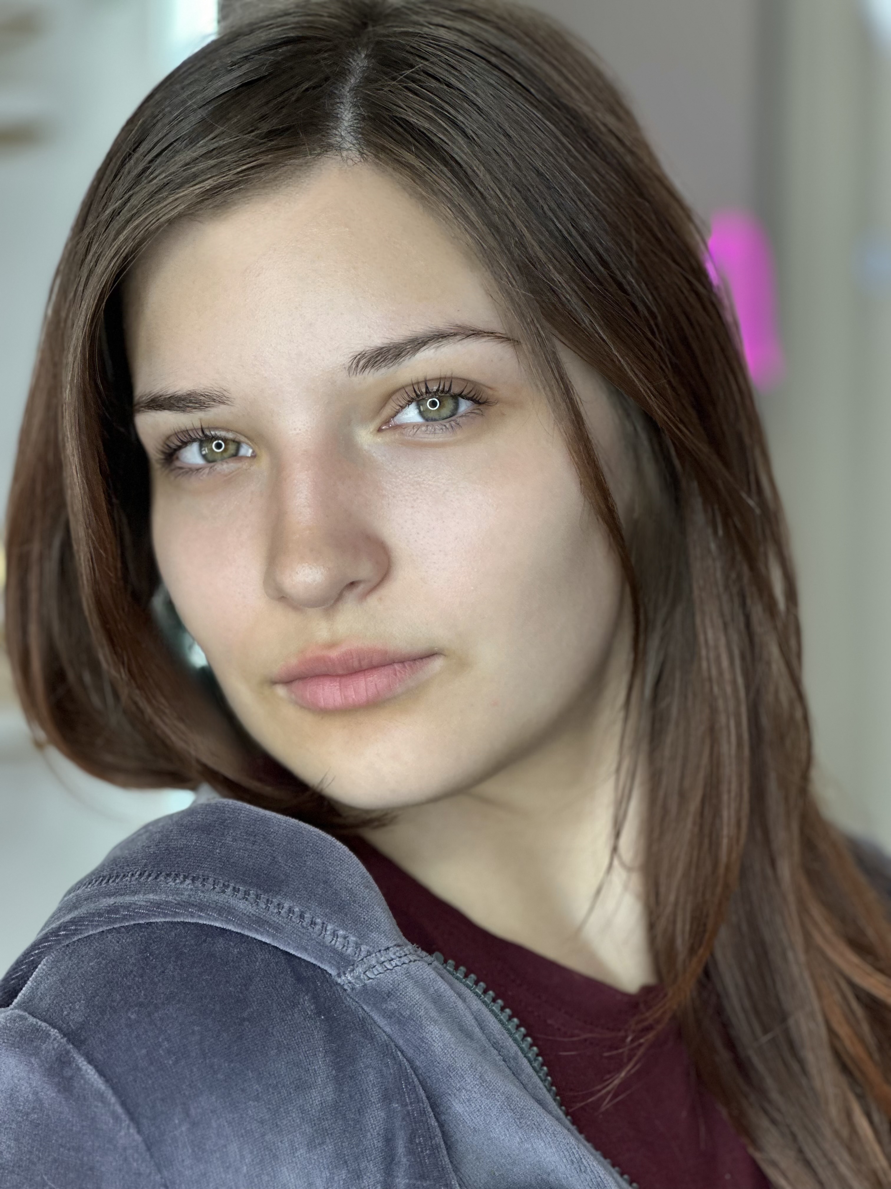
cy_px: 594
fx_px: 2643
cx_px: 446
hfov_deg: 19.1
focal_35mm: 77
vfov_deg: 25.3
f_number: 2.8
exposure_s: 1/100
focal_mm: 9
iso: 80
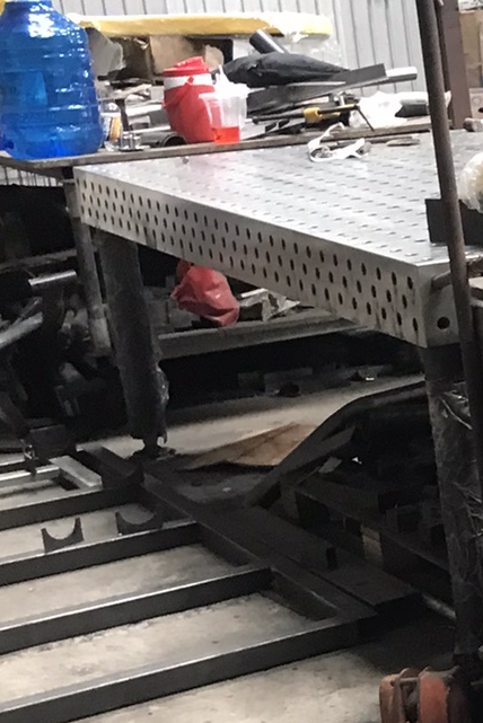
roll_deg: +2.4
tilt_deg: -12.8
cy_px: 437
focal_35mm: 93
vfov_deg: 21.9
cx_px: 1107
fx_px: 1869
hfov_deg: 12.2
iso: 50
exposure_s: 1/17
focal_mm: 3.99
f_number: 1.8
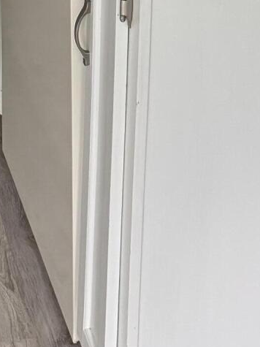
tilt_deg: -7.0
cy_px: -316
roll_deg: -0.6
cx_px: -23
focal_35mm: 101
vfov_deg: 15.9
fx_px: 1012
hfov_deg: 14.3
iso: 250
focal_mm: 6.76
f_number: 1.78
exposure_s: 1/60
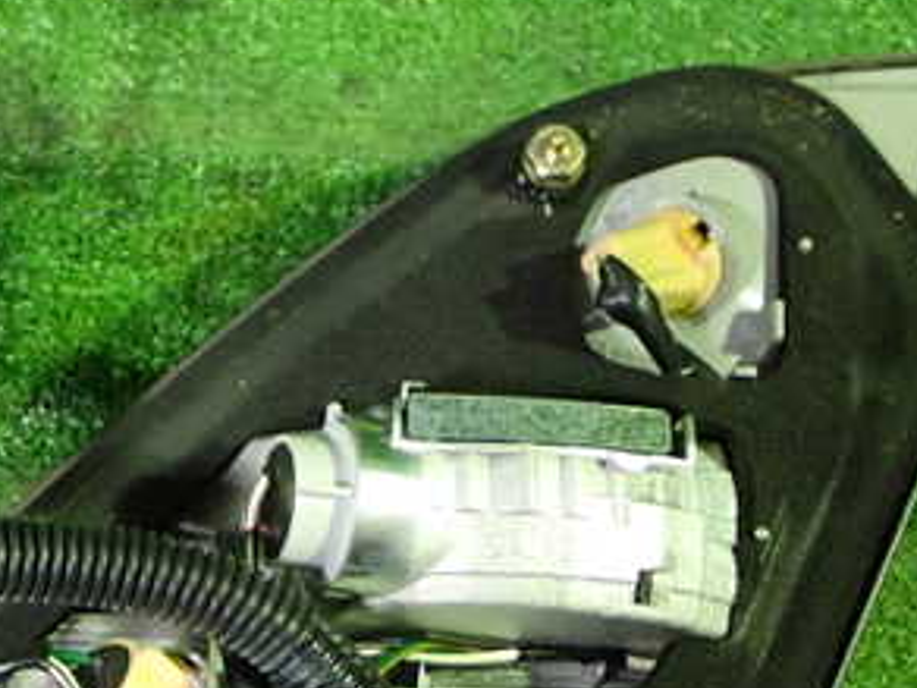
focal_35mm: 78
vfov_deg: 18.6
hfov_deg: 24.7
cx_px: 217
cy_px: 609
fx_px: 2066
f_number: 2.7
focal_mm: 6.83
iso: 800
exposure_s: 1/30
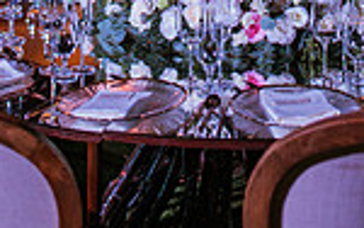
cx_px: 195
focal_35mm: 107
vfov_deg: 10.8
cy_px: -281
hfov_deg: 19.4
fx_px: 1062
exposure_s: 1/80
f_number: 1.4
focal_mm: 35
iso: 2000
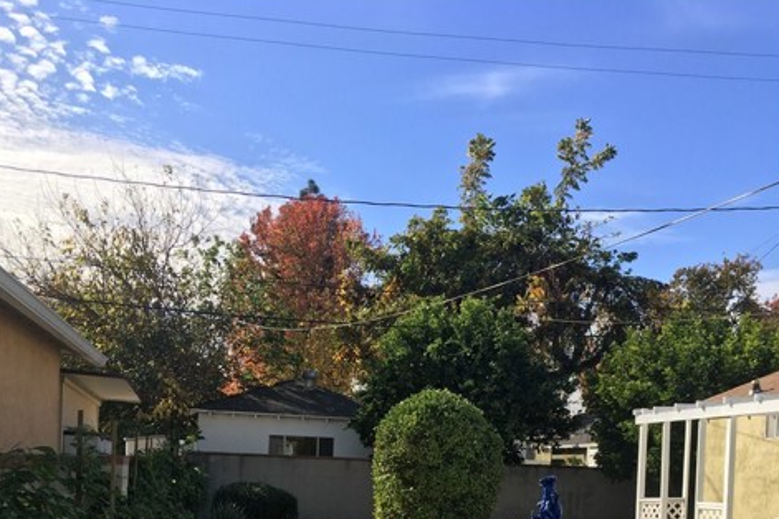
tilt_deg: -2.9
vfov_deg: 30.5
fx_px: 887
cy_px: 512
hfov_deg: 47.4
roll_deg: -1.1
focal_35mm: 41
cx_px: 390
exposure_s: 1/1115
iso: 25
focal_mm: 4.15
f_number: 2.2
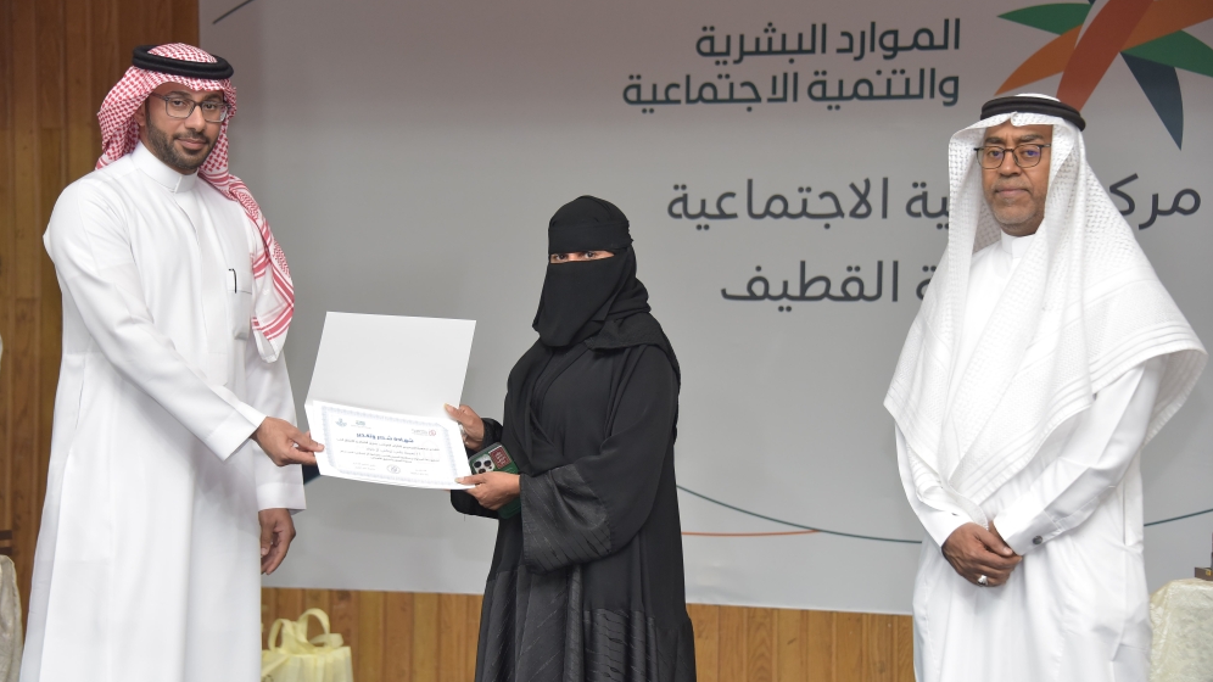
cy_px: 353
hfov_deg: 20.8
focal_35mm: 103
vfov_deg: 11.8
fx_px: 3313
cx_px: 606
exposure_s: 1/250
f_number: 5.3
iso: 2000
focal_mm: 98
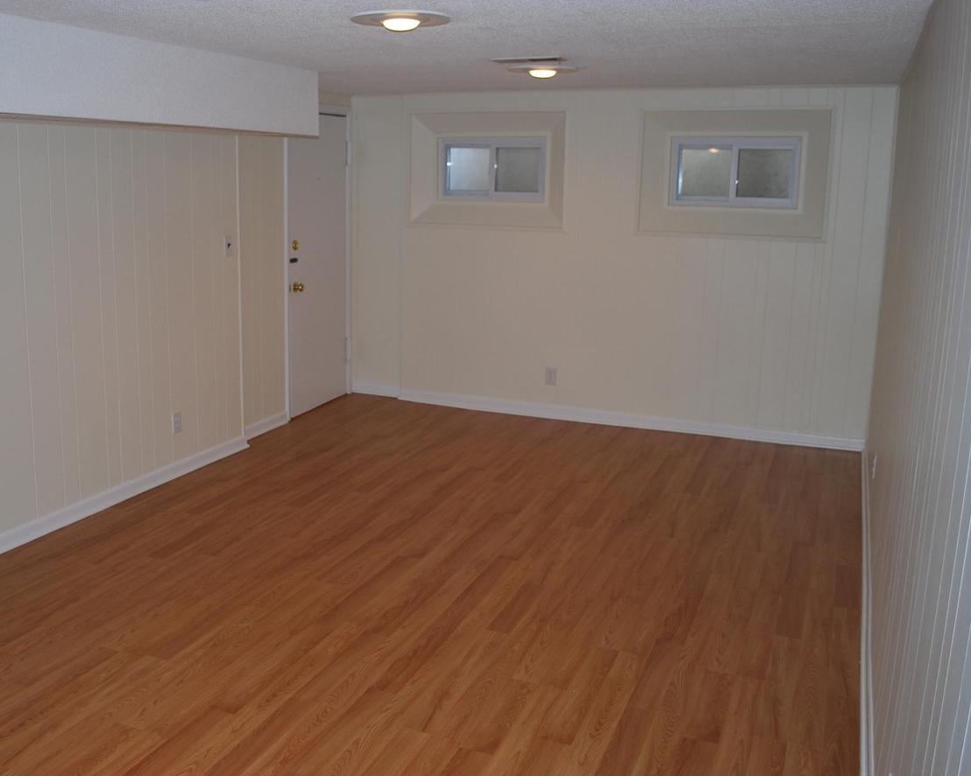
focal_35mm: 33
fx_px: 948
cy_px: 362
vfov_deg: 44.5
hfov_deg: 53.6
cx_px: 365
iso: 200
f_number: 3.5
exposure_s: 1/60
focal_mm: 18
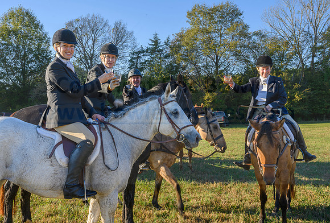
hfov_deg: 58.8
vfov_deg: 41.7
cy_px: 116
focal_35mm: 32
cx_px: 169
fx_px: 293
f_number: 16
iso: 100
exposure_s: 1/20
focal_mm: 29.5
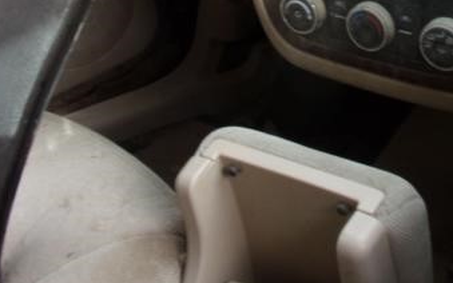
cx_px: 347
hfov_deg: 33.2
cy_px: -31
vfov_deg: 20.6
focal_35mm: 60
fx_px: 741
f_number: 3.3
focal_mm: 4.3
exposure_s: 1/58
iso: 80
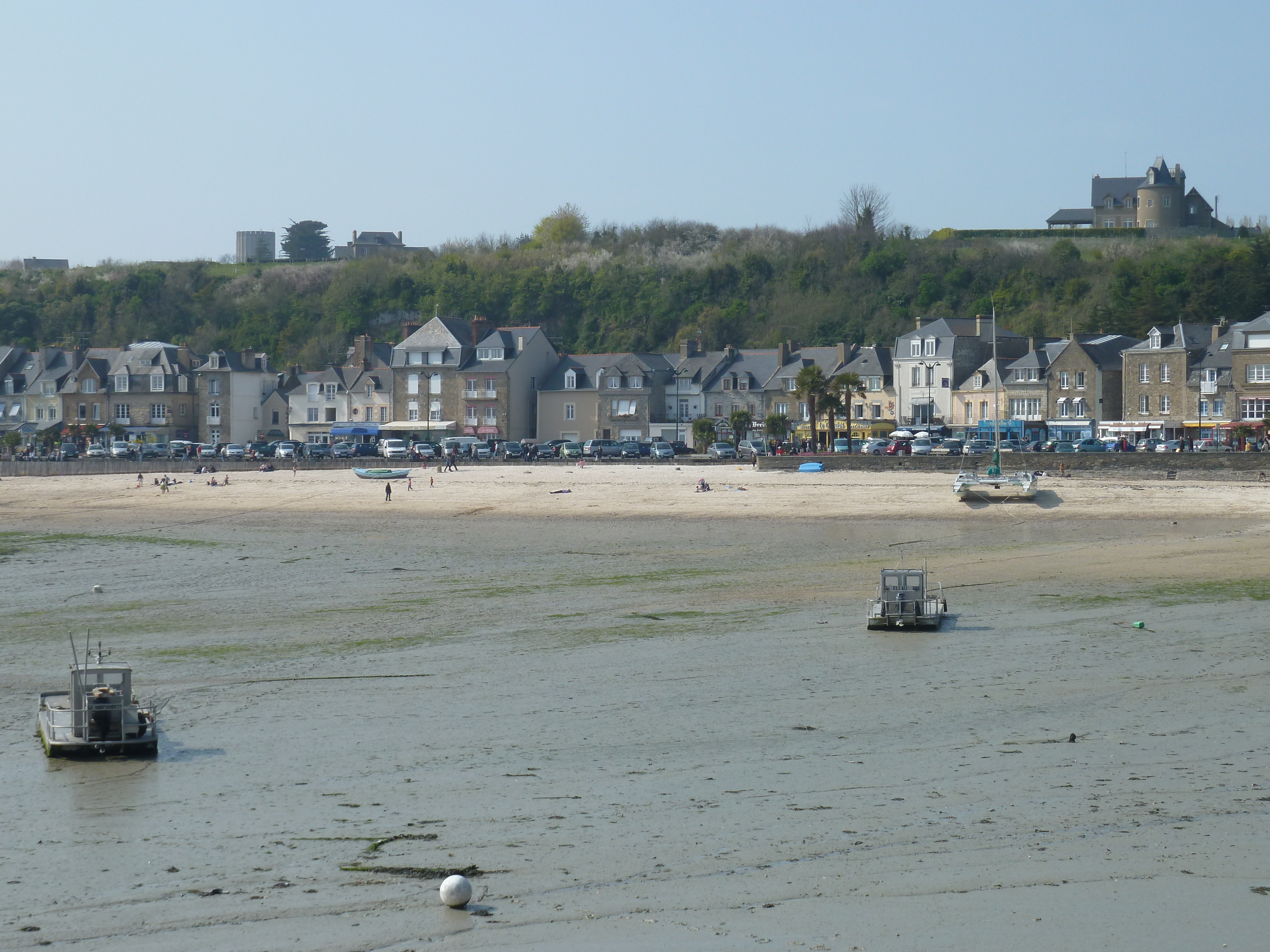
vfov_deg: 20.4
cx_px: 635
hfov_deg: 27.0
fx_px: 2642
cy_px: 476
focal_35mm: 72
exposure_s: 1/500
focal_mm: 11.9
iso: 80
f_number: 5
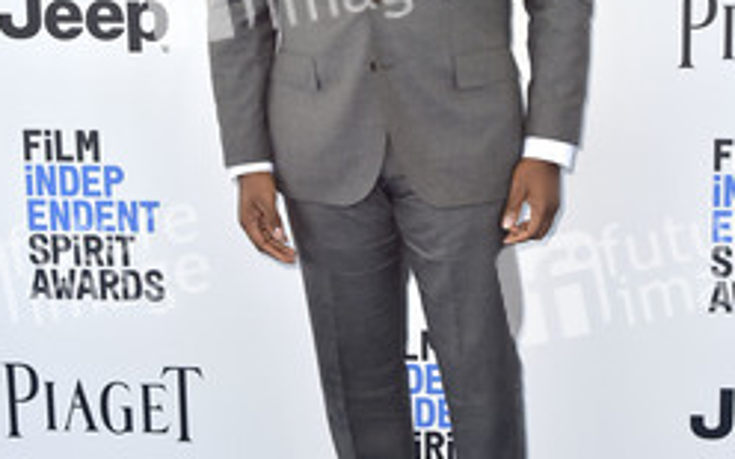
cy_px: 127
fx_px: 2304
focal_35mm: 115
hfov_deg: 18.1
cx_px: 381
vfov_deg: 11.4
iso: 500
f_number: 6.3
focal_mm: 70
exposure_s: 1/320
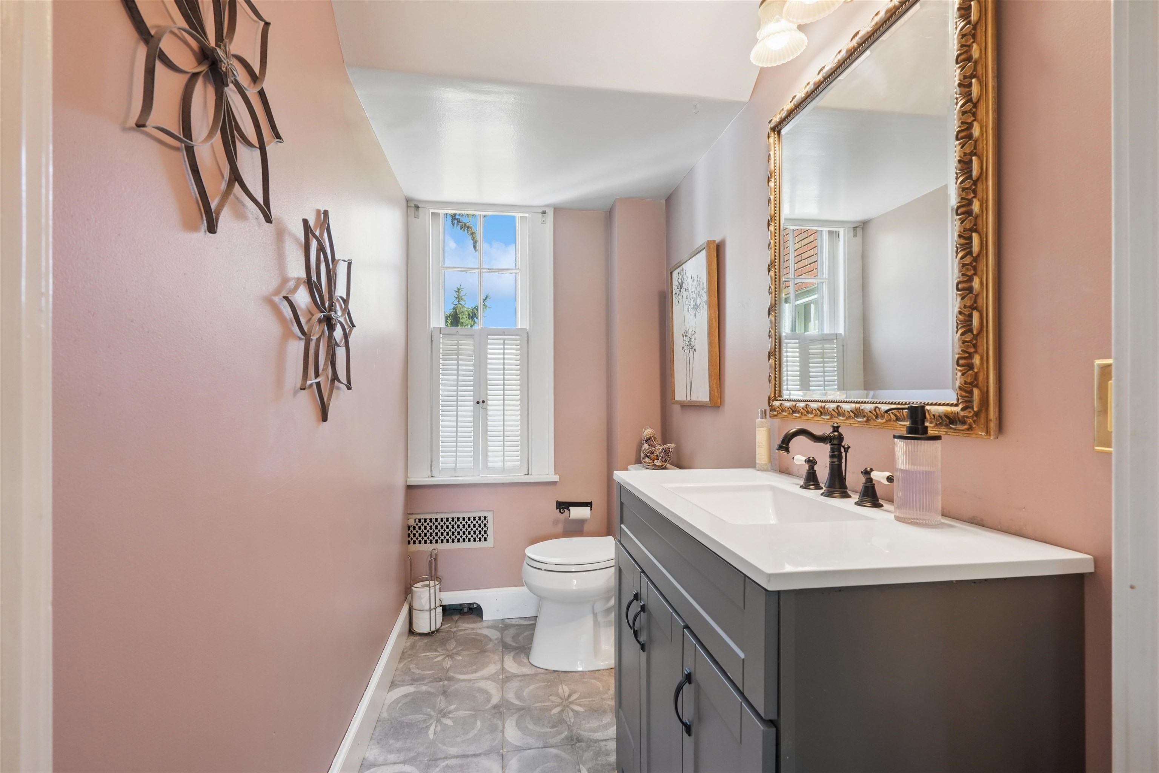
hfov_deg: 96.7
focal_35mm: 16
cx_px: 580
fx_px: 515
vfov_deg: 73.7
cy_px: 386
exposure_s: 1/30
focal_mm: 16
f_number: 10
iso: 800
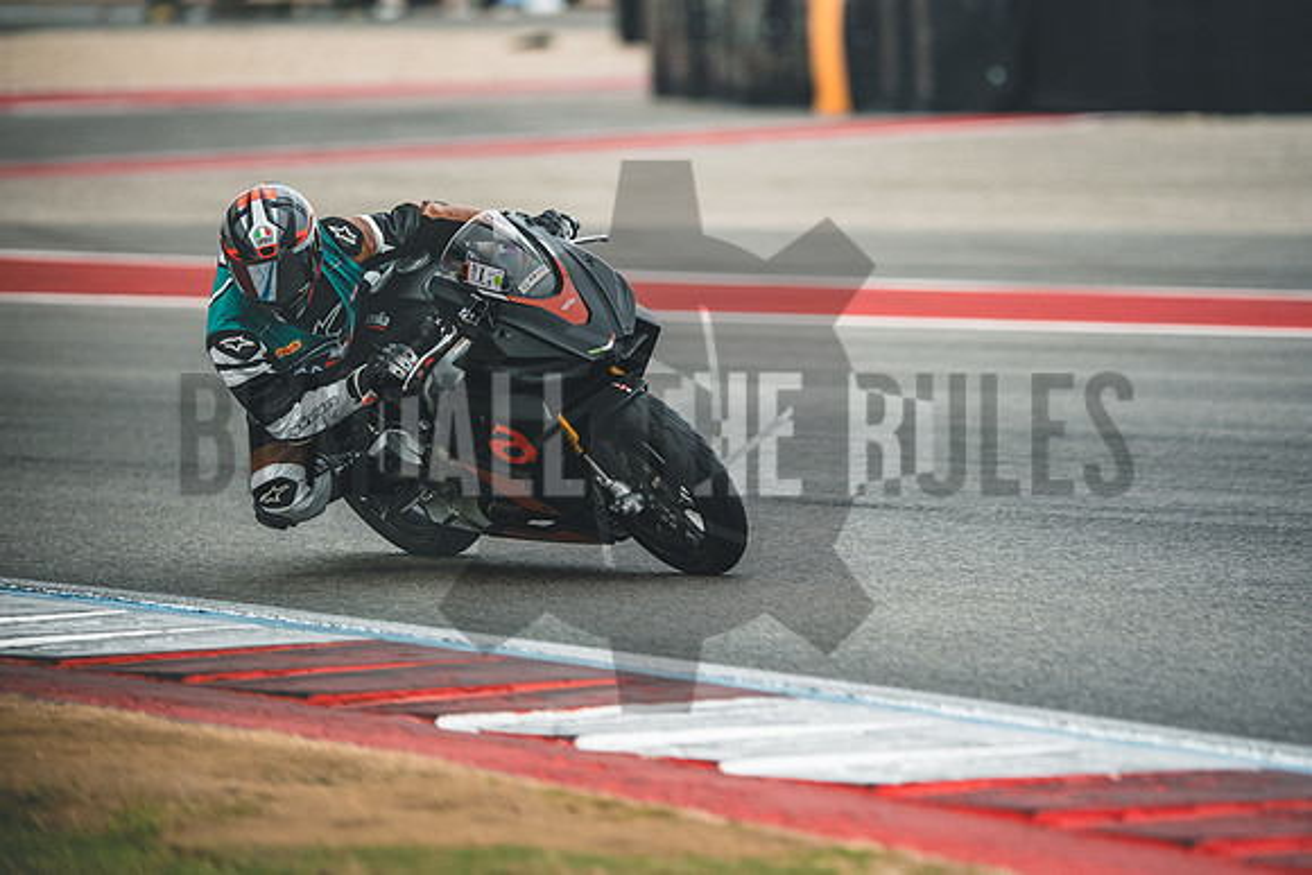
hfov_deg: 6.9
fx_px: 10935
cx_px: 656
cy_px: 438
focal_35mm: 300
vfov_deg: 4.6
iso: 1000
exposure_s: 1/3200
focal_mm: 200
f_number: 2
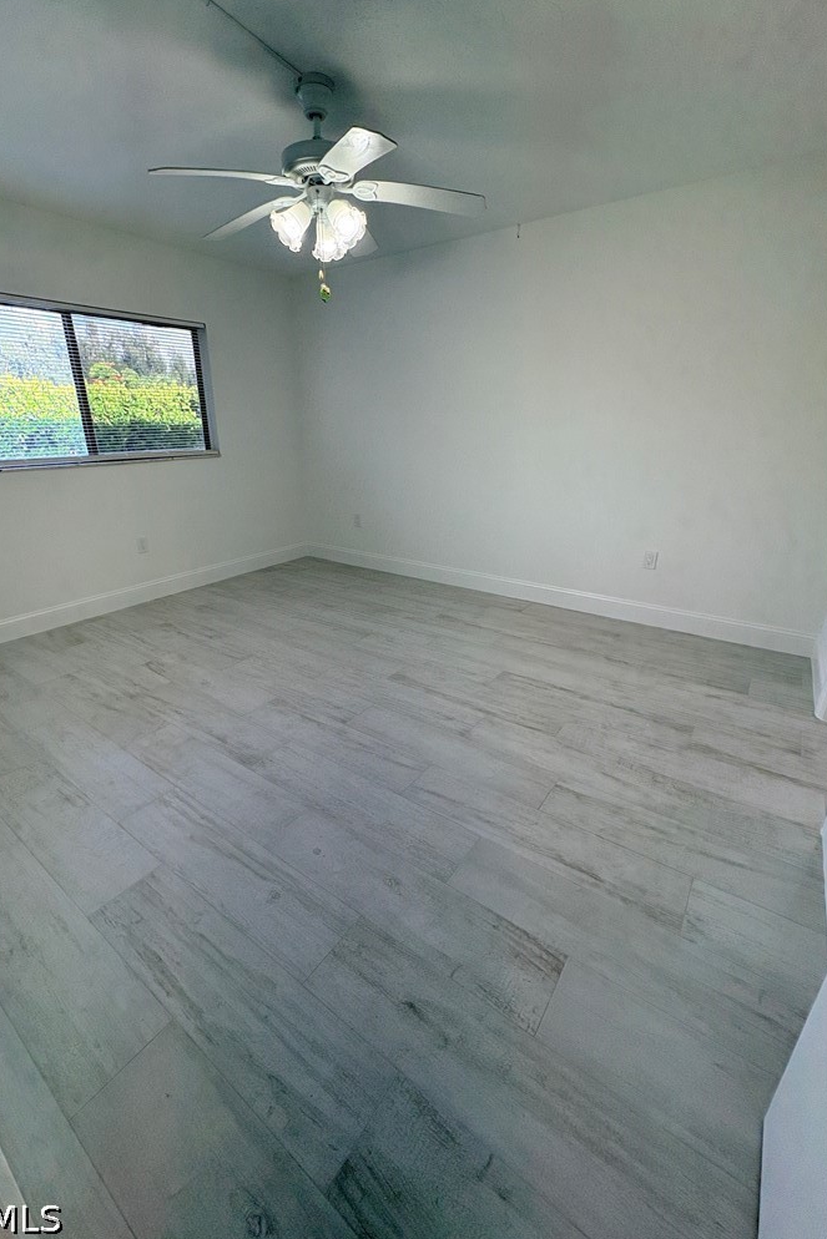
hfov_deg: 77.2
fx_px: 517
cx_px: 384
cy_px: 610
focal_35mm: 15
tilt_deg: -19.1
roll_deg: +0.4
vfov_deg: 100.4
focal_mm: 2.22
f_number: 2.2
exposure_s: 1/120
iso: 100
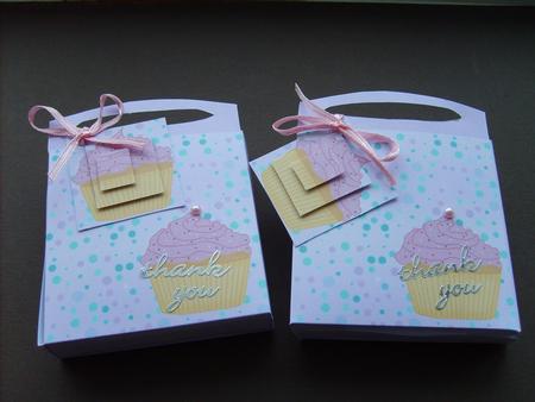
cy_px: 201
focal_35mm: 35
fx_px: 541
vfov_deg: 40.7
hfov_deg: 52.6
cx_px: 268
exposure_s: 1/30
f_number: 2.8
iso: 66
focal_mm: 5.8
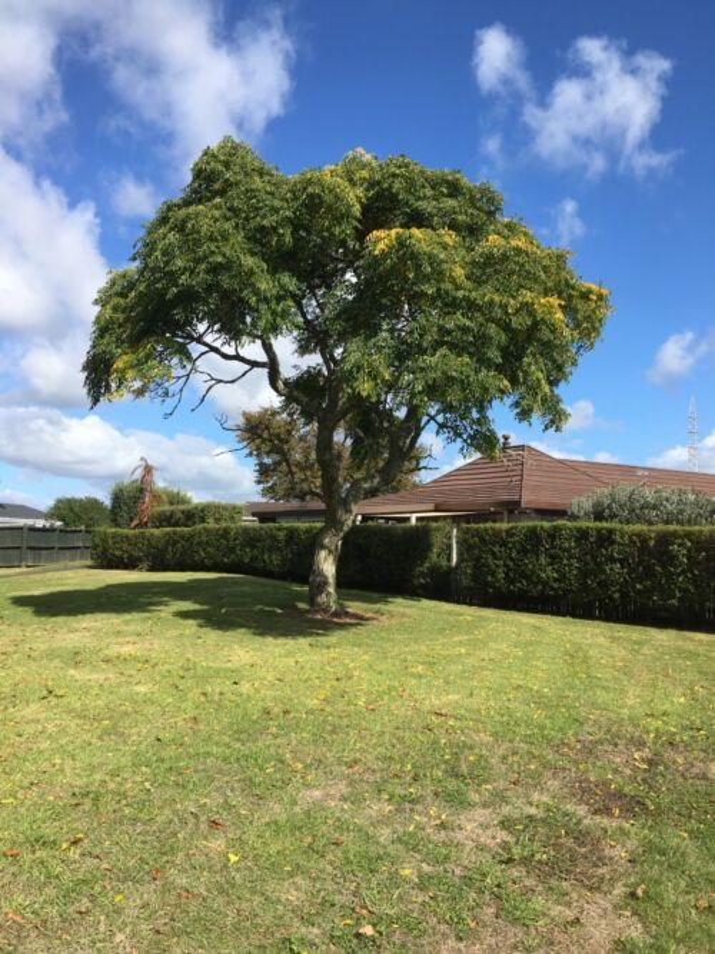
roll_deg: -2.9
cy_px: 477
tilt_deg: +3.2
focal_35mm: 29
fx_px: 799
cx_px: 358
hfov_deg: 48.2
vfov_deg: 61.7
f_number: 2.2
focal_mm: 4.15
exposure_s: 1/1538
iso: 25
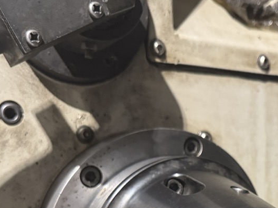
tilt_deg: -10.0
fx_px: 466
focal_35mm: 58
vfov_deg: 23.1
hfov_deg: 32.3
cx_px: 223
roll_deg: -0.6
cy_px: 249
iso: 640
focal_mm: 6.76
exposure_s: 1/60
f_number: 1.78
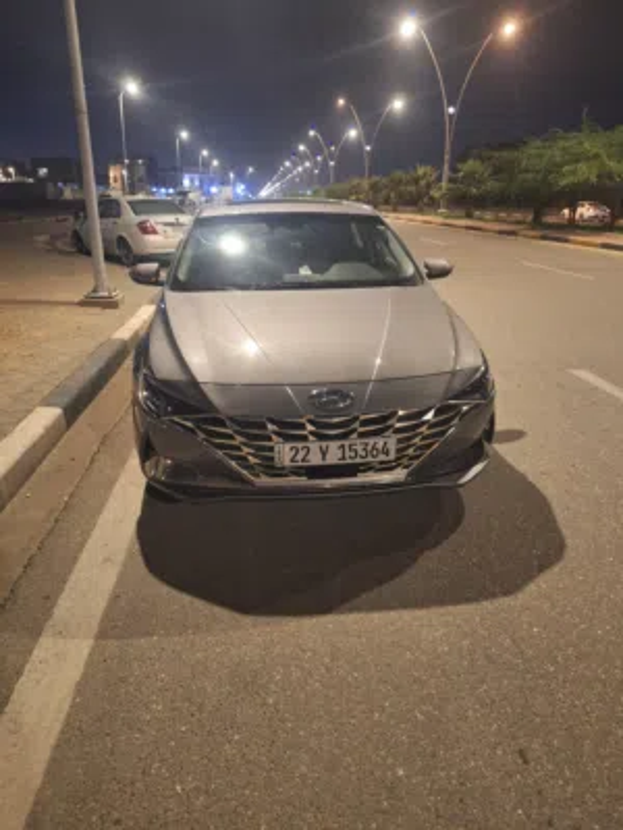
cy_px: 415
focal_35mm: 23
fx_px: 552
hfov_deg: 58.9
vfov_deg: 73.9
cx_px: 312
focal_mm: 5.54
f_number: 1.8
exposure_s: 1/20
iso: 400
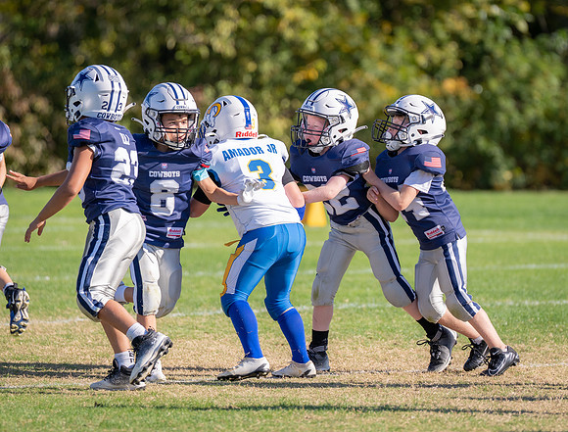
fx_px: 5472
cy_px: 170
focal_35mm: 332
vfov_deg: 4.5
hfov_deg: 5.9
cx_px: 333
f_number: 2.8
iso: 100
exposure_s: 1/1600
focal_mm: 200
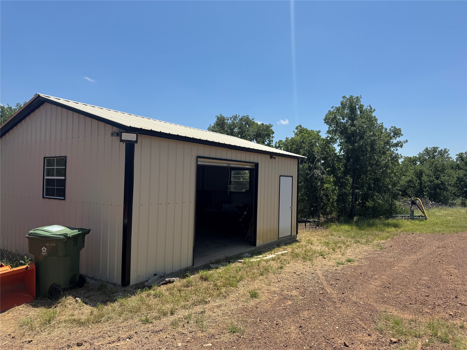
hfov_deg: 71.6
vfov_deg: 56.8
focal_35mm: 24
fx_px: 324
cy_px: 175
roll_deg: -1.0
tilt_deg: +2.0
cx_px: 234
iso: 80
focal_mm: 6.76
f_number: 1.78
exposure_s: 1/4608
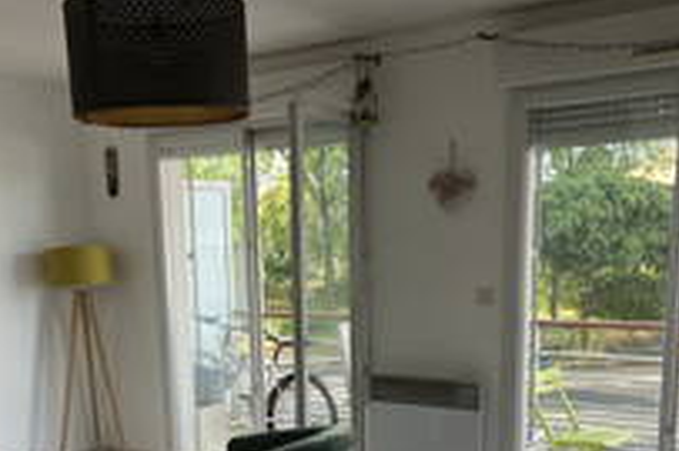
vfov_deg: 26.7
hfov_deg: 41.1
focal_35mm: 48
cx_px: 298
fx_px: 905
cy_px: 438
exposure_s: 1/146
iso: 32
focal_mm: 5.1
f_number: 1.6
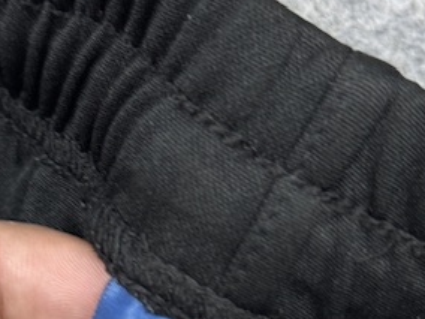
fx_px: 1326
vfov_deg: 13.5
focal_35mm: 108
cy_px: 310
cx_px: 202
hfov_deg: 18.2
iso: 100
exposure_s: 1/100
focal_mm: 6.76
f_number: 1.78
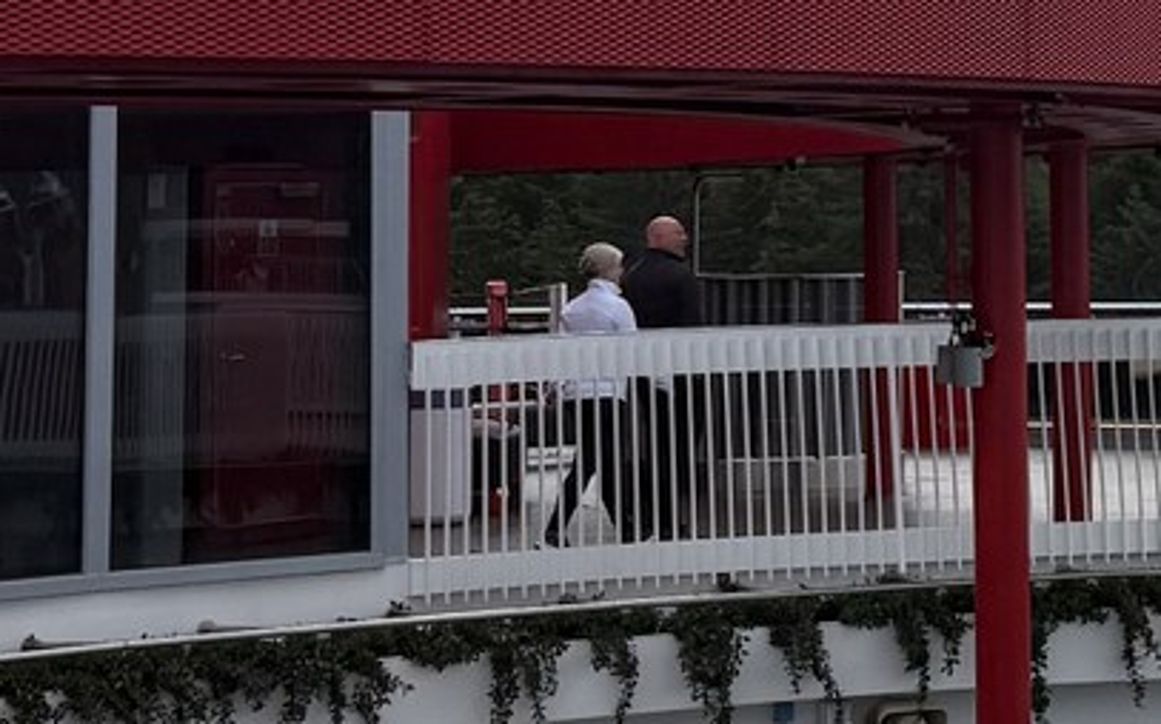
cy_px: -137
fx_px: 4048
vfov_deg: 10.1
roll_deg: +0.6
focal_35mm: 128
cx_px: 1267
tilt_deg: +6.2
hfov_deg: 15.9
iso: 80
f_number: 1.78
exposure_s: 1/11905
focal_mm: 6.76
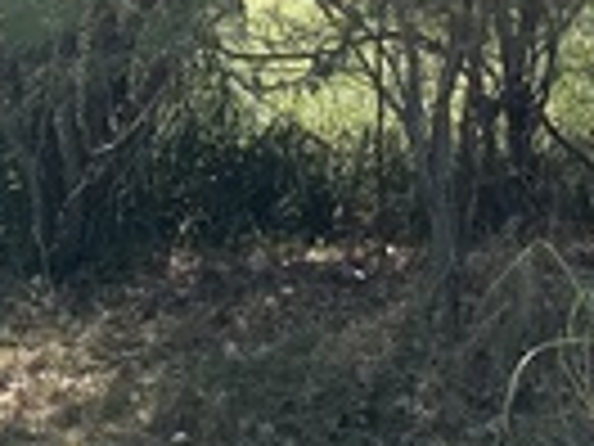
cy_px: -284
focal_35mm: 116
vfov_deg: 12.0
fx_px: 1991
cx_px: 657
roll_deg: +0.4
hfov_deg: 16.5
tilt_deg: +7.6
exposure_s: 1/2525
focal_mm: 6.76
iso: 100
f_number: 1.78
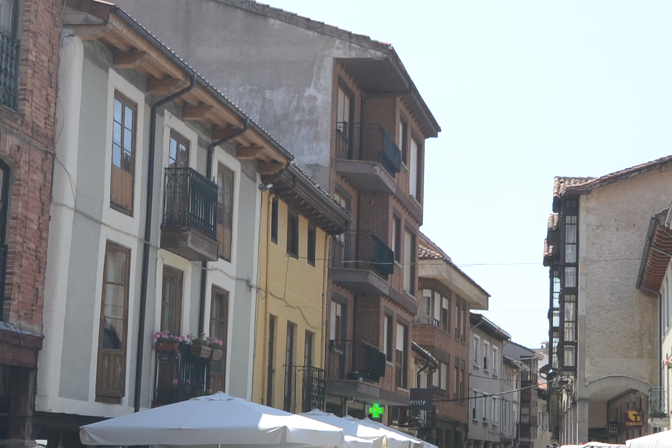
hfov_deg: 26.8
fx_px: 1400
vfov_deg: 18.2
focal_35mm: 75
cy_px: 257
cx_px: 466
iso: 100
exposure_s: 1/800
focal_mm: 16
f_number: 4.5
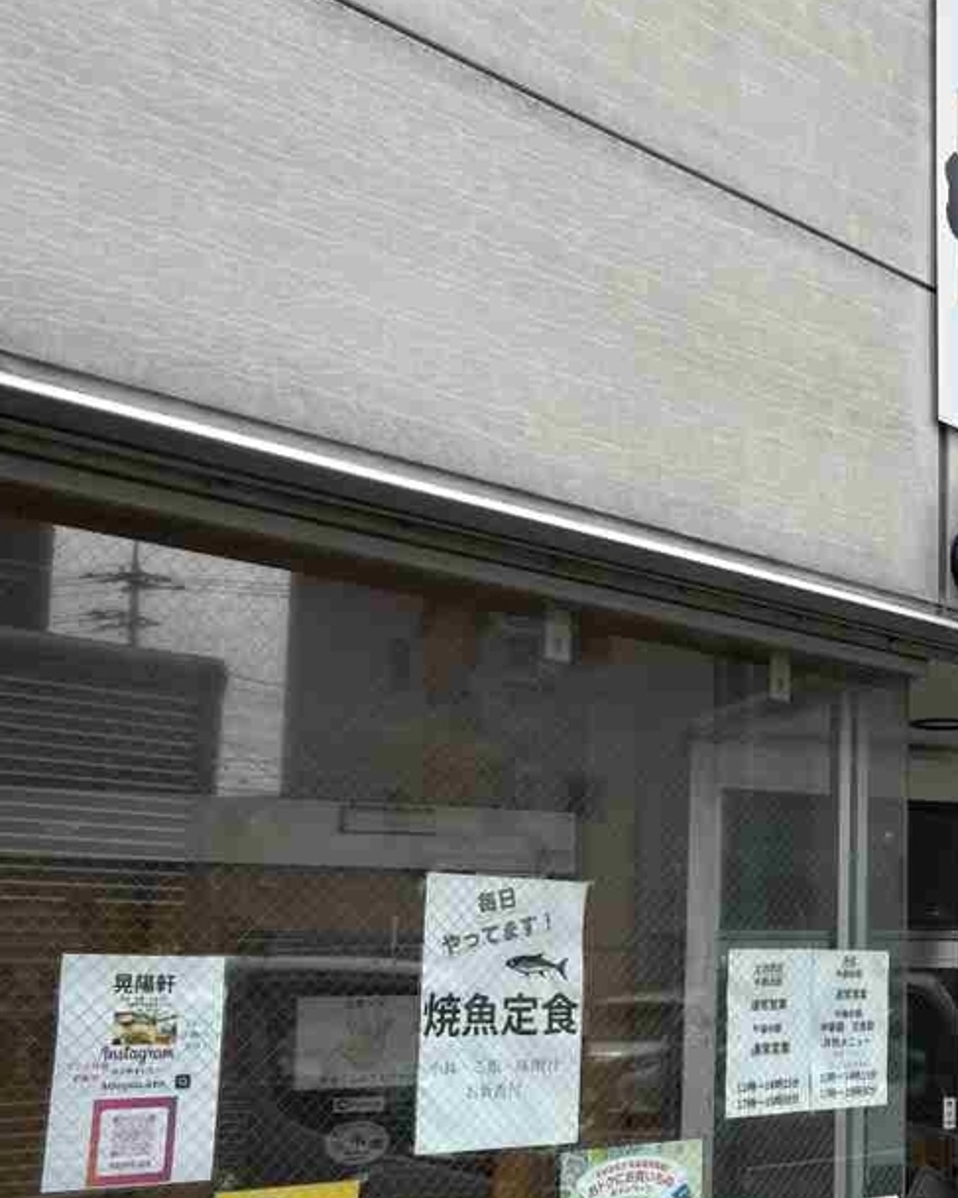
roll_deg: +0.3
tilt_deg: +6.5
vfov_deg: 37.0
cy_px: 783
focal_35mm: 50
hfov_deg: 27.5
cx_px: 1074
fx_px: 1773
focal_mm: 5.96
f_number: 1.6
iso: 50
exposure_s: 1/1311
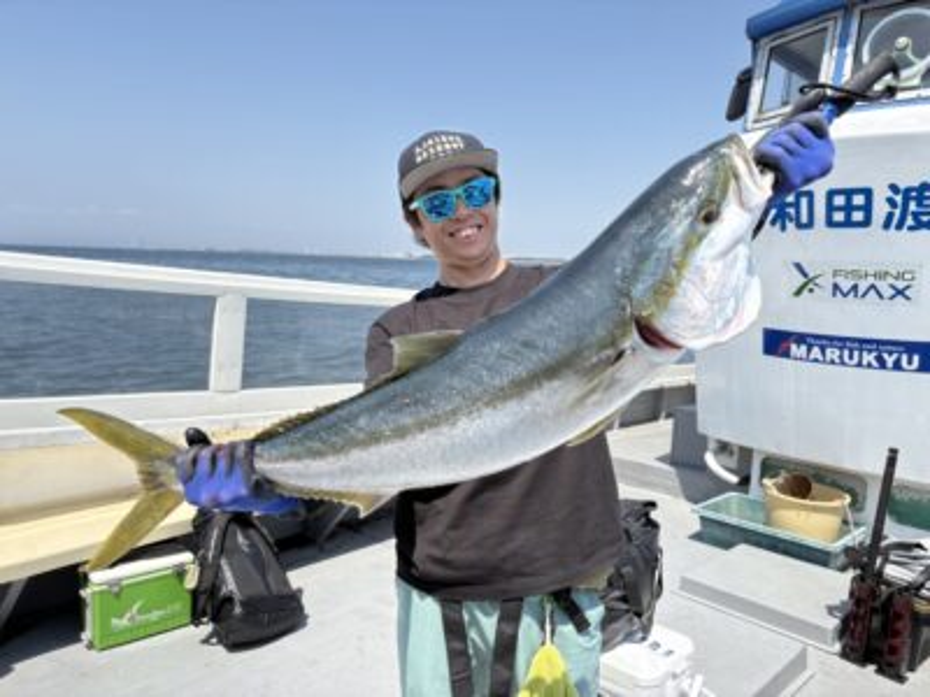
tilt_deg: -8.2
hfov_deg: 67.3
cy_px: 348
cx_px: 465
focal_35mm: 26
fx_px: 699
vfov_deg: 53.1
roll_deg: -0.3
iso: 50
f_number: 1.6
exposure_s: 1/3279
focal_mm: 5.96
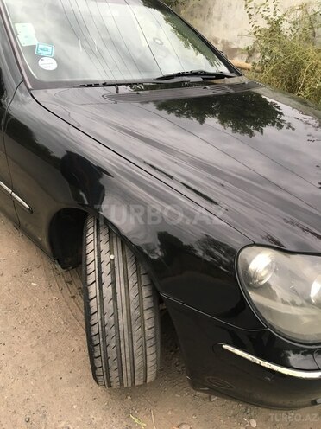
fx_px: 359
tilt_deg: -31.8
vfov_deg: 61.7
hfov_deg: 48.2
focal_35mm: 29
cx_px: 160
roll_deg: -2.3
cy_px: 214
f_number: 2.2
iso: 50
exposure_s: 1/33
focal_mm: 4.15
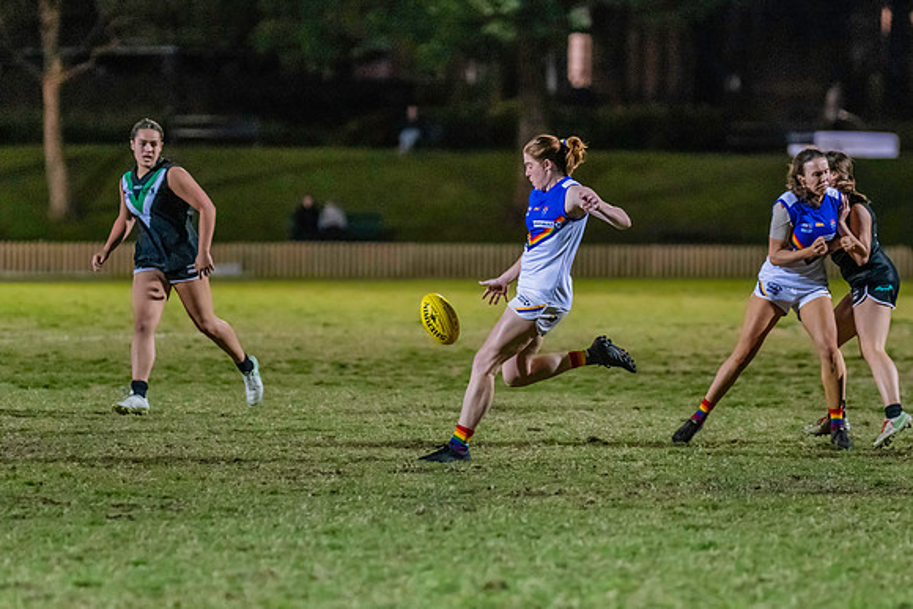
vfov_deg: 5.5
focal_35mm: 250
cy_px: 314
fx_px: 6350
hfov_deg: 8.2
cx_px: 560
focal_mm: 195
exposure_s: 1/1000
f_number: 2.8
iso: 10000
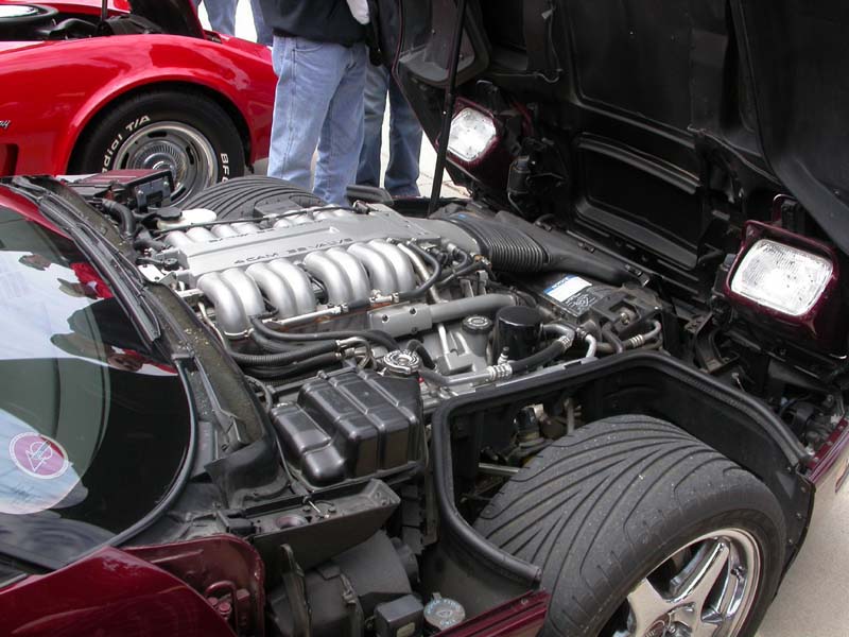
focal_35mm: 38
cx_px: 424
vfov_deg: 37.7
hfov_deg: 49.0
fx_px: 932
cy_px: 318
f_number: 6
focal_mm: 7.85
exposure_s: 1/192
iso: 100
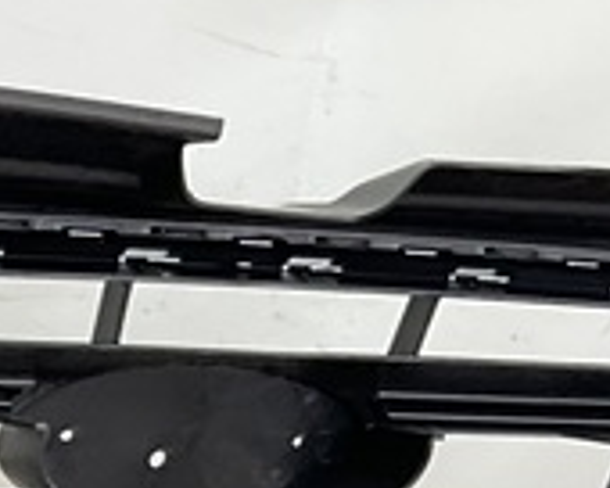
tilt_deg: -26.7
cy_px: 1245
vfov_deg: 8.3
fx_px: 3033
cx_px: -466
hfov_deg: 10.8
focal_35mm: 168
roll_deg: -9.4
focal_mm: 3
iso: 32
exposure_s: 1/100
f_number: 1.8
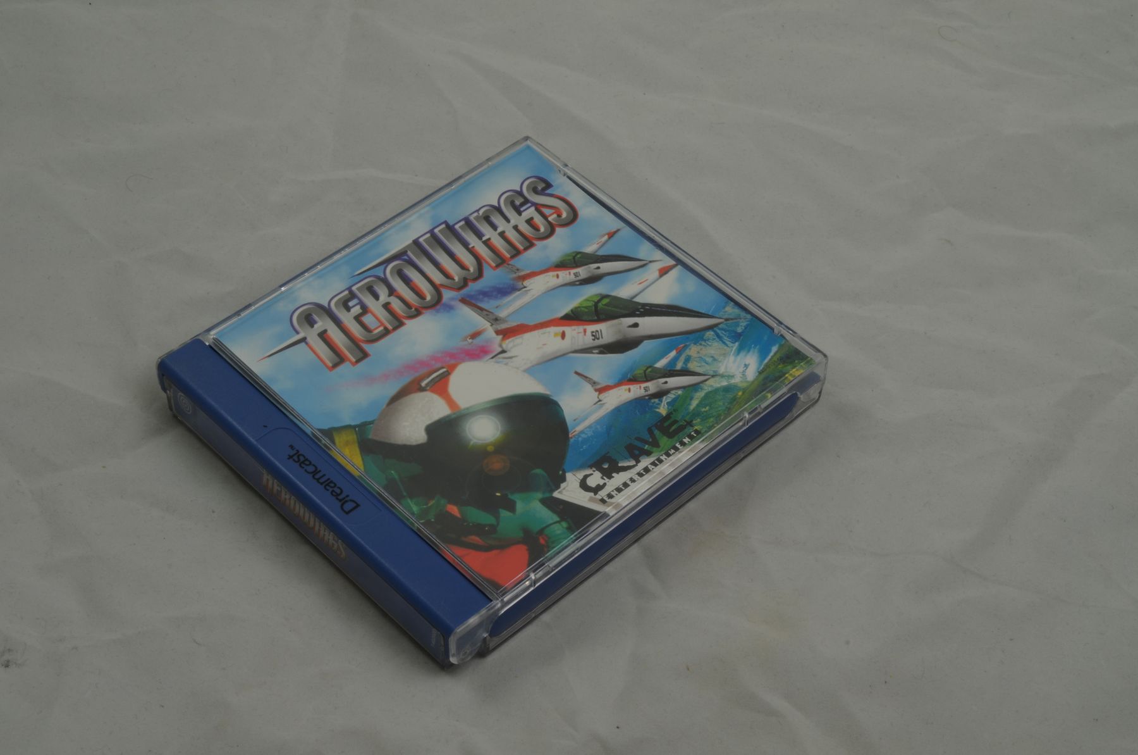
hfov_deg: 33.5
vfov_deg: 22.5
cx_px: 569
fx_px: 1893
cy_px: 378
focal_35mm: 60
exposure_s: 1/3
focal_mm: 40
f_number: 20
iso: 100
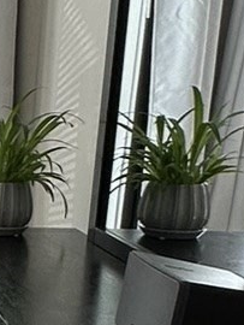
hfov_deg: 11.2
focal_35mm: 106
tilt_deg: -13.7
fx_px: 995
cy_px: 325
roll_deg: +0.6
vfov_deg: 18.1
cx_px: -383
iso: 40
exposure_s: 1/143
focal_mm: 2.22
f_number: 2.2
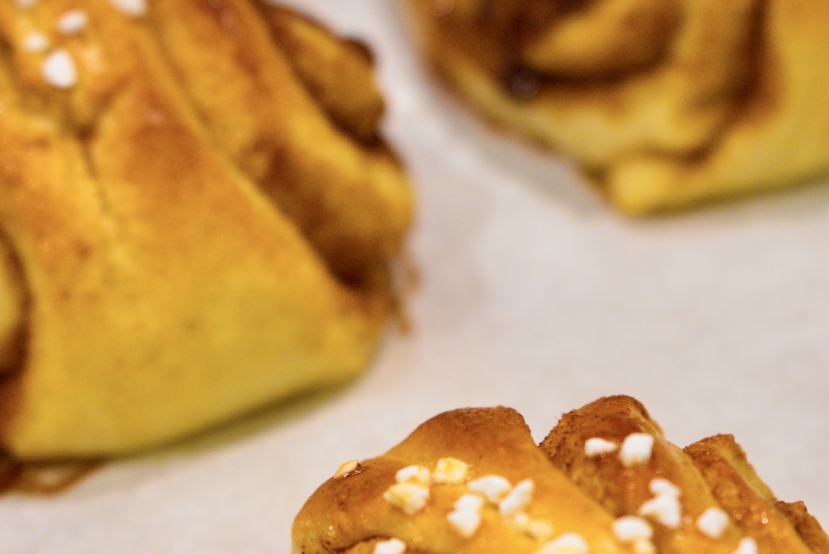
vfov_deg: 12.0
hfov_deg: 18.2
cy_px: 687
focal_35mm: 112
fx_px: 2580
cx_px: 500
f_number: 4
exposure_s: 1/50
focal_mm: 38
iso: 640
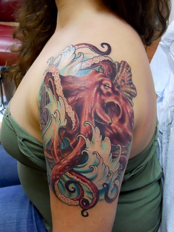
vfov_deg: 41.2
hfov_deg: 31.5
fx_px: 308
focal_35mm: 46
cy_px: 116
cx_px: 87
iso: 800
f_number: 3.4
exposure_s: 1/60
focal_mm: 8.3
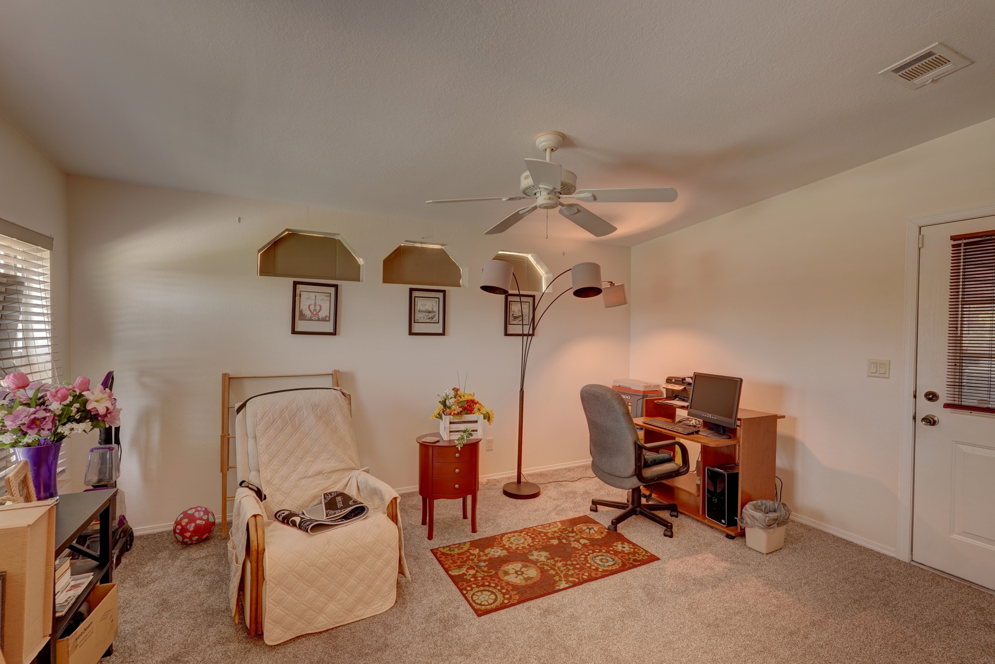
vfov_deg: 73.8
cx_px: 498
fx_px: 442
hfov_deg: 96.7
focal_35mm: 16
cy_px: 332
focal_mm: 16
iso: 400
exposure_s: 1/3.33
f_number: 8
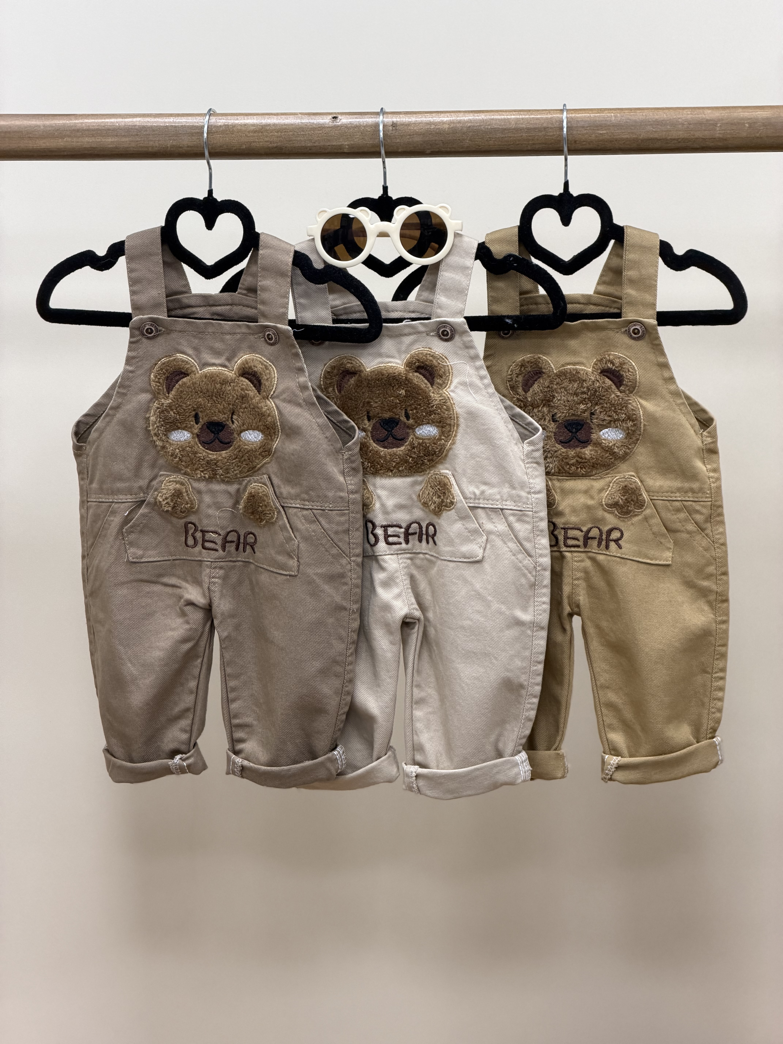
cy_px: 522
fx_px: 3016
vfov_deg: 19.6
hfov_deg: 14.8
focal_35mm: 100
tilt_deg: -8.8
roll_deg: +1.0
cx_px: 392
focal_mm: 16.89
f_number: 2.8
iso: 160
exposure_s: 1/100
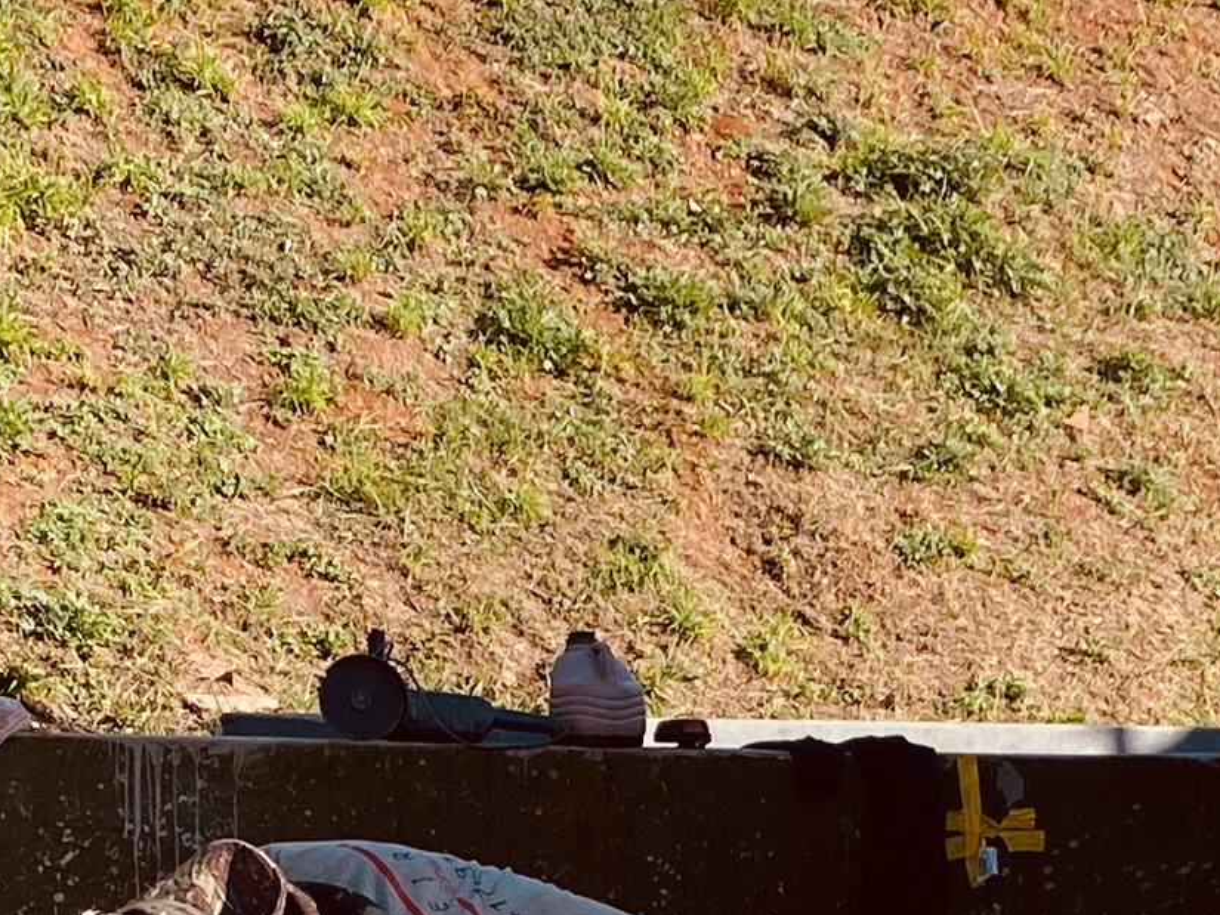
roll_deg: -1.6
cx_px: 1003
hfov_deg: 15.4
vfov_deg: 11.3
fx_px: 4477
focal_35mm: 127
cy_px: 1288
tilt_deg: -7.2
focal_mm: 4.25
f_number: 1.8
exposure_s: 1/1377
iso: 32
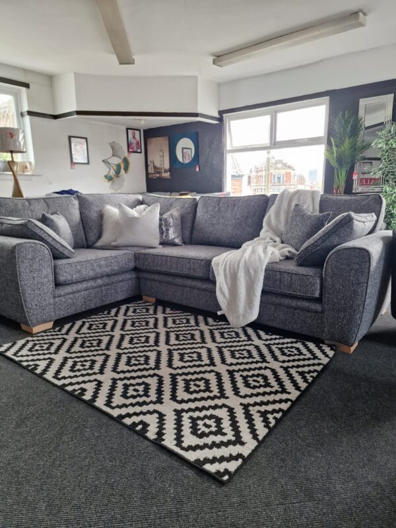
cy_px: 264
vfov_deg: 73.9
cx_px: 198
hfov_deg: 58.9
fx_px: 351
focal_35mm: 23
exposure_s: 1/100
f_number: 1.8
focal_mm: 6.4
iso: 500
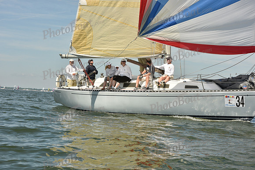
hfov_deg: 28.8
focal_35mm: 70
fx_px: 496
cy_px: 85
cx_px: 128
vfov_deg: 19.5
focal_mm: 70
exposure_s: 1/1000
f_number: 10
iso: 320
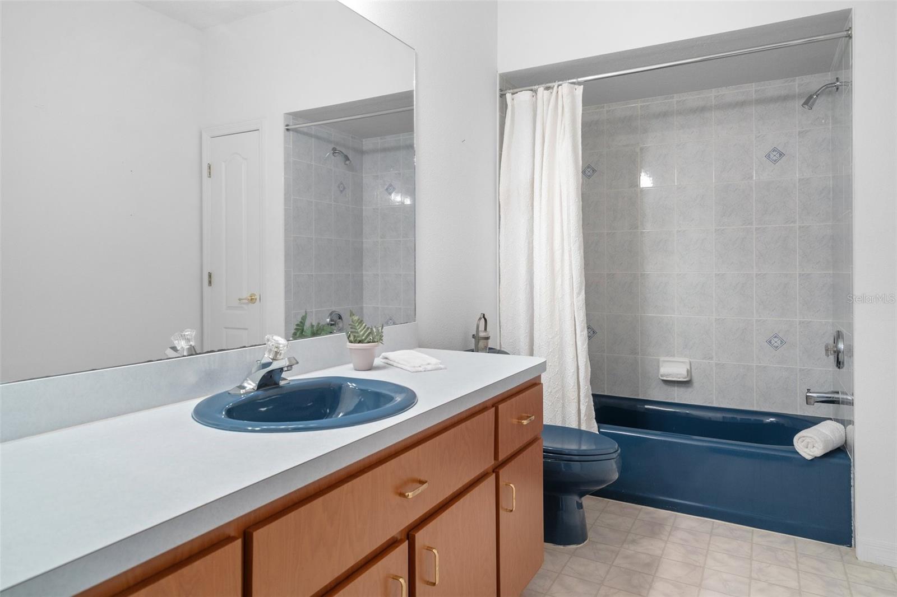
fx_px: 548
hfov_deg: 78.6
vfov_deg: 57.2
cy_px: 298
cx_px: 448
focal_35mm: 22
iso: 640
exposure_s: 1
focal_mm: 22
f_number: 8
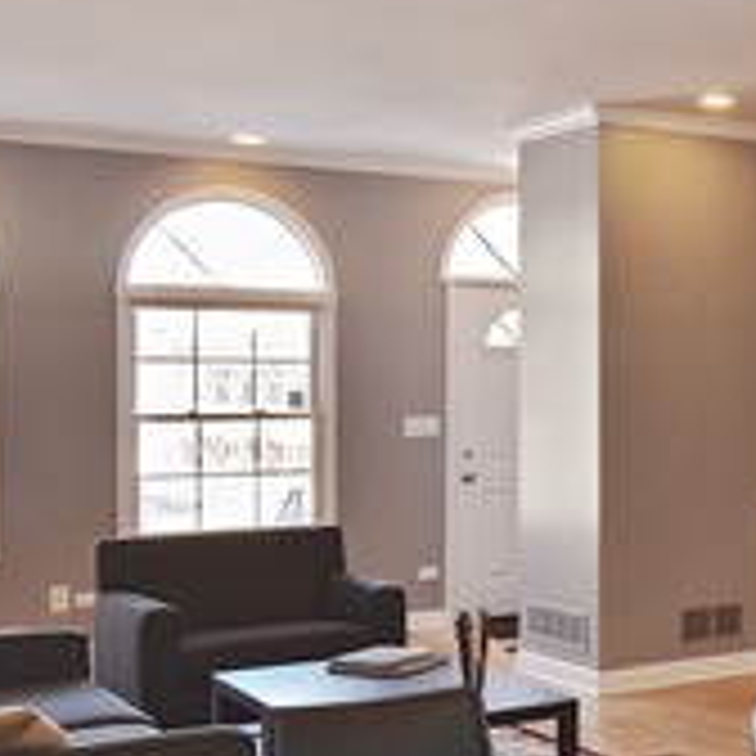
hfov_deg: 26.5
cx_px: 886
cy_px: 382
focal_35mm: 58
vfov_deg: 29.6
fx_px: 1433
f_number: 8
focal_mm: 12
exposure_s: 1/30
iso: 500
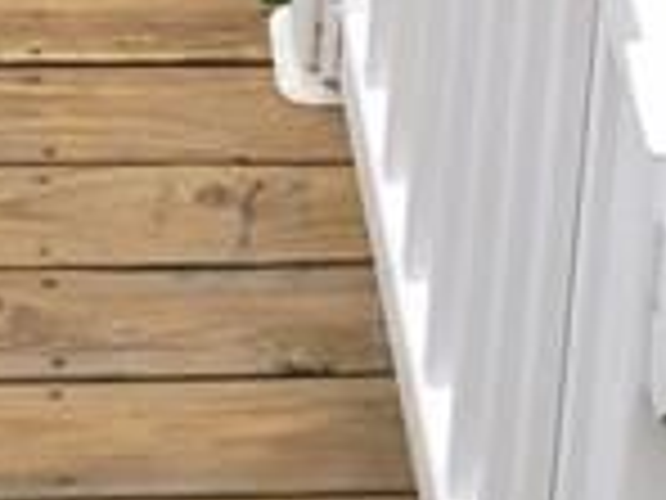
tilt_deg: -24.0
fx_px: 3848
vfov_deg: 6.6
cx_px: -32
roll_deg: -1.2
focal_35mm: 200
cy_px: -1131
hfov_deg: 9.8
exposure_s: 1/235
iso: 25
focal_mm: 4.15
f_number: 2.2
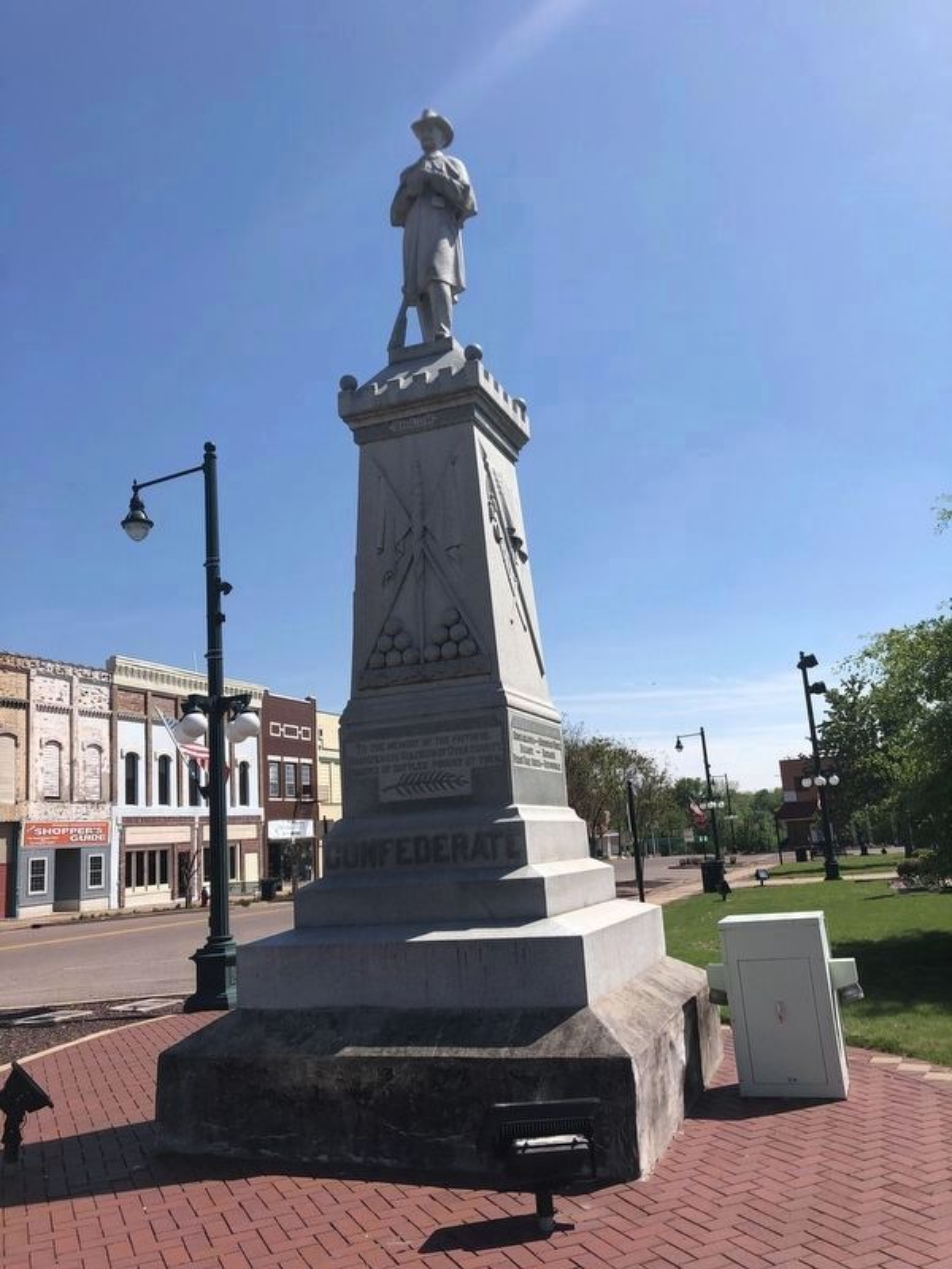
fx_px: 1027
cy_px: 634
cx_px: 476
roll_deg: +2.4
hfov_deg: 49.7
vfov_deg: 63.4
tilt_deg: +12.5
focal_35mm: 28
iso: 20
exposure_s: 1/2703
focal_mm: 4
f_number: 1.8
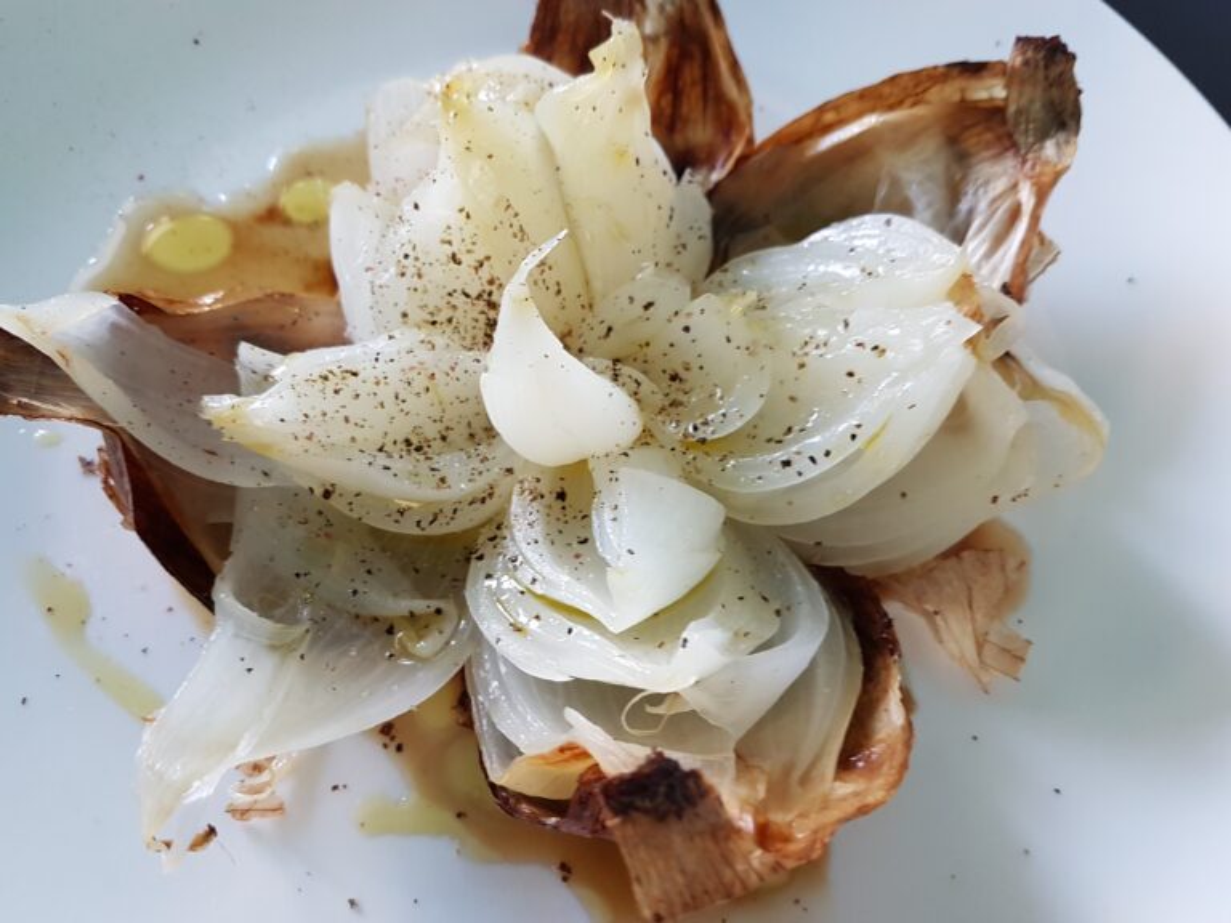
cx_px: 616
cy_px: 462
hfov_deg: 67.3
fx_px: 925
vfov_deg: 53.1
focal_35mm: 26
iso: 100
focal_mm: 4.2
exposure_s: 1/50
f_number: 1.7
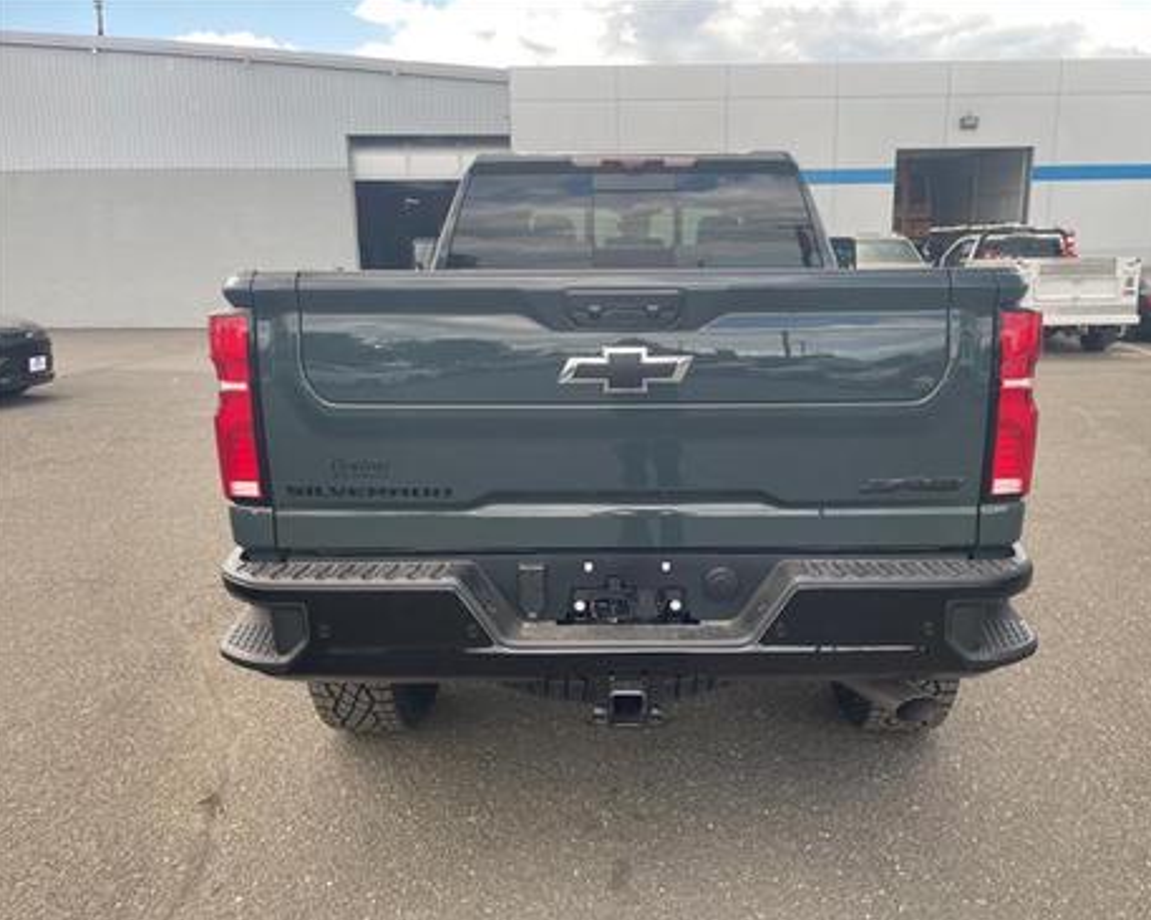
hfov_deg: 62.1
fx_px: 953
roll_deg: -0.1
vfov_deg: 51.5
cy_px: 471
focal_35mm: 28
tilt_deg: -12.1
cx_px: 627
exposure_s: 1/204
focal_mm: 4.2
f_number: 1.6
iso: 32
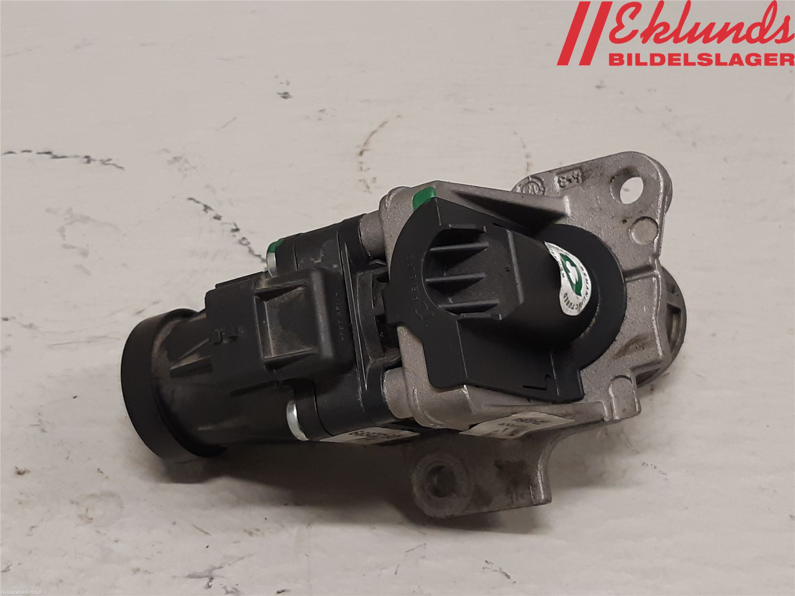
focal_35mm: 26
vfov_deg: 53.1
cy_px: 298
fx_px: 597
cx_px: 398
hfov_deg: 67.3
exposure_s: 1/50
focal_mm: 3.93
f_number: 1.7
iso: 125
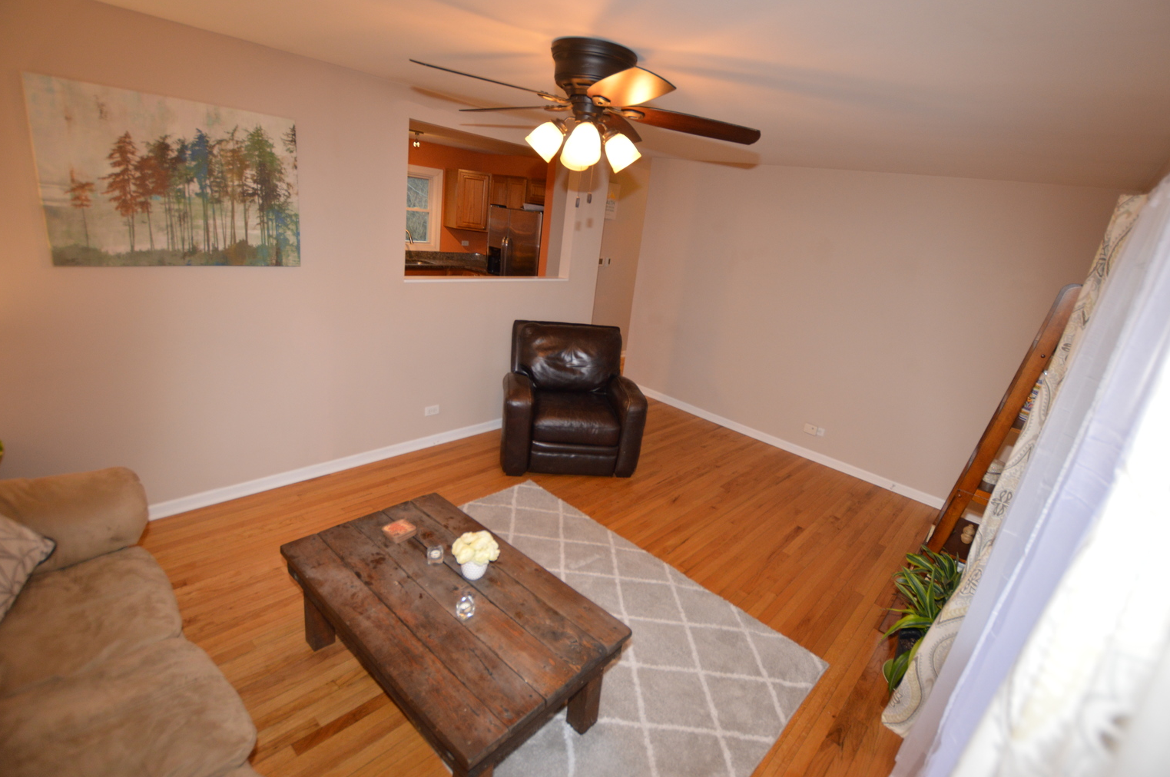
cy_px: 375
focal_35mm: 16
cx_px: 618
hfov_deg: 96.7
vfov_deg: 73.6
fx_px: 519
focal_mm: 10
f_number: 3.5
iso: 500
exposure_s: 1/60
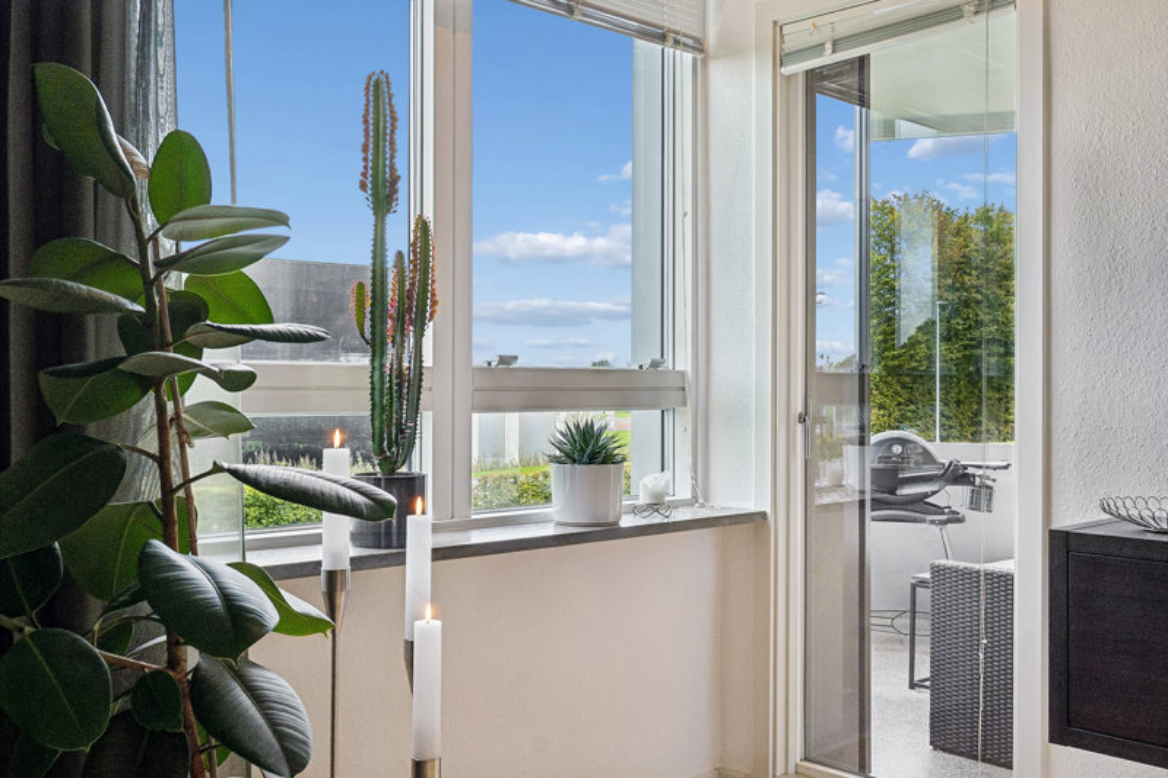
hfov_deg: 53.1
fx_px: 1168
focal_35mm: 36
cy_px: 389
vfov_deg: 36.9
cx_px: 584
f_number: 8
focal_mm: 24
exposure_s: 1/60
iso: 200
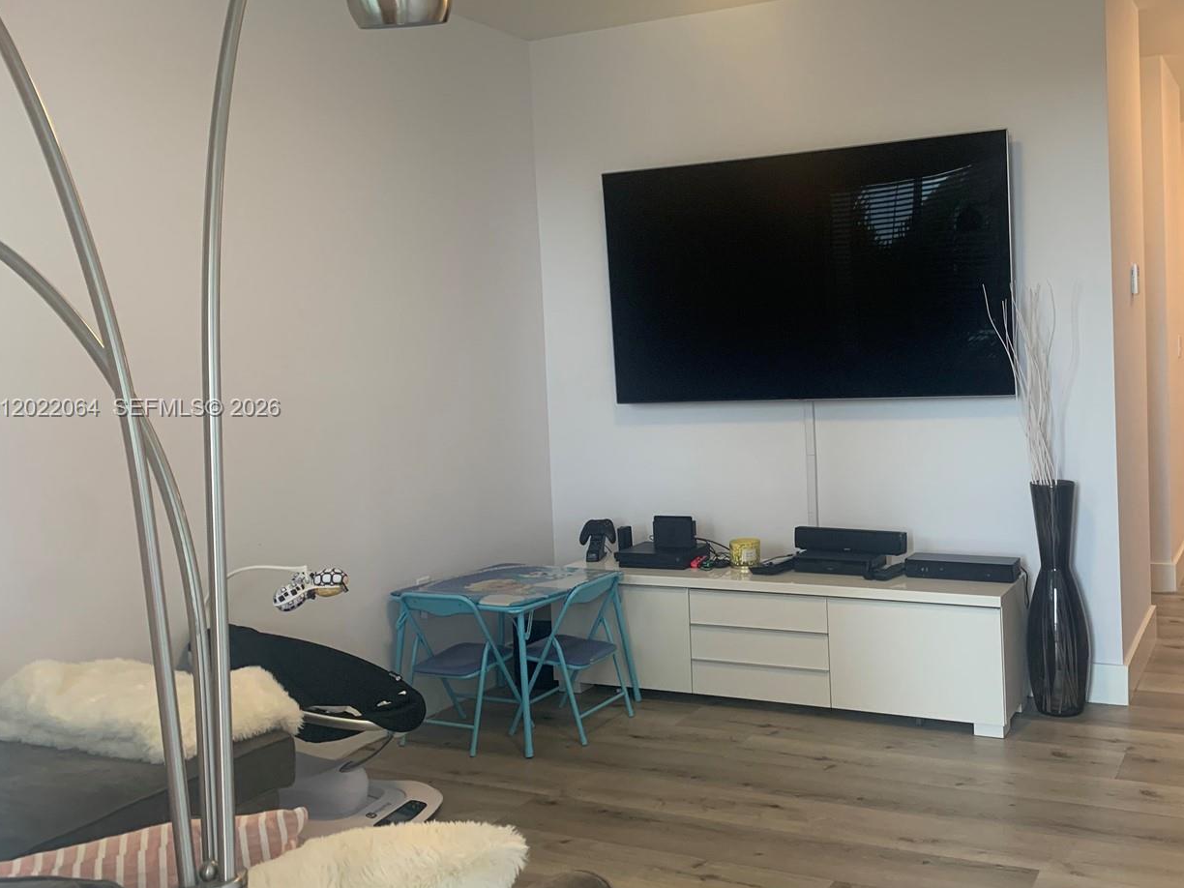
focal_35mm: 34
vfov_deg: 41.8
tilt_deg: -2.6
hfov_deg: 53.3
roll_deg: +2.7
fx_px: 1163
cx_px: 753
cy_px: 409
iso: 160
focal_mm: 4.25
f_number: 1.8
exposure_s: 1/60
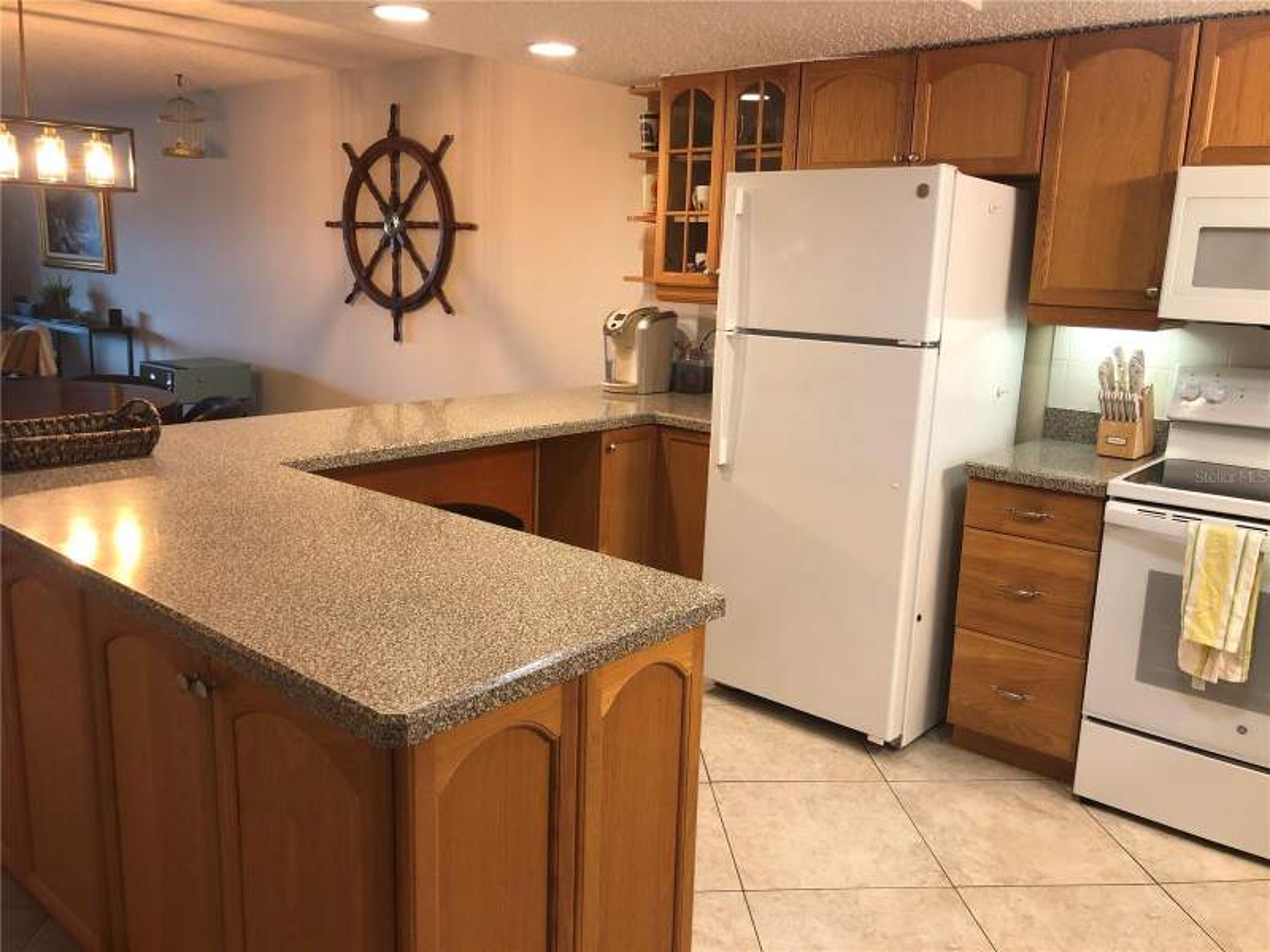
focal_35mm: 28
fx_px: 1027
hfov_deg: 63.4
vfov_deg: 49.7
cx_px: 635
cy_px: 476
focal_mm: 3.99
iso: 40
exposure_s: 1/24
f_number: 1.8
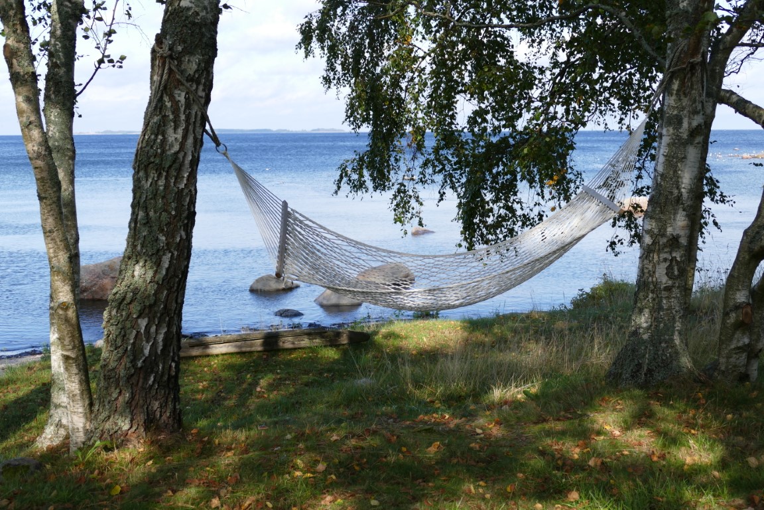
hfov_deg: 40.3
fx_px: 1040
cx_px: 382
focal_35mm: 49
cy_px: 255
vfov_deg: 27.5
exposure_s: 1/640
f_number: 3.3
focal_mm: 17.83
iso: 125
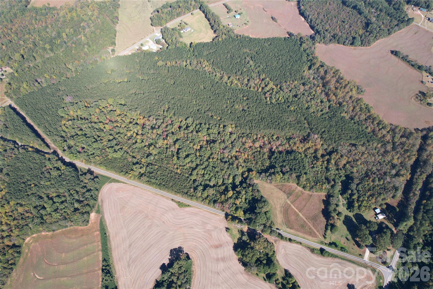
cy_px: 144
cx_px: 216
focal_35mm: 22
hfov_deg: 78.6
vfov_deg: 57.2
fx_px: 265
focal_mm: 8.38
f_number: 2.8
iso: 100
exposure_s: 1/725
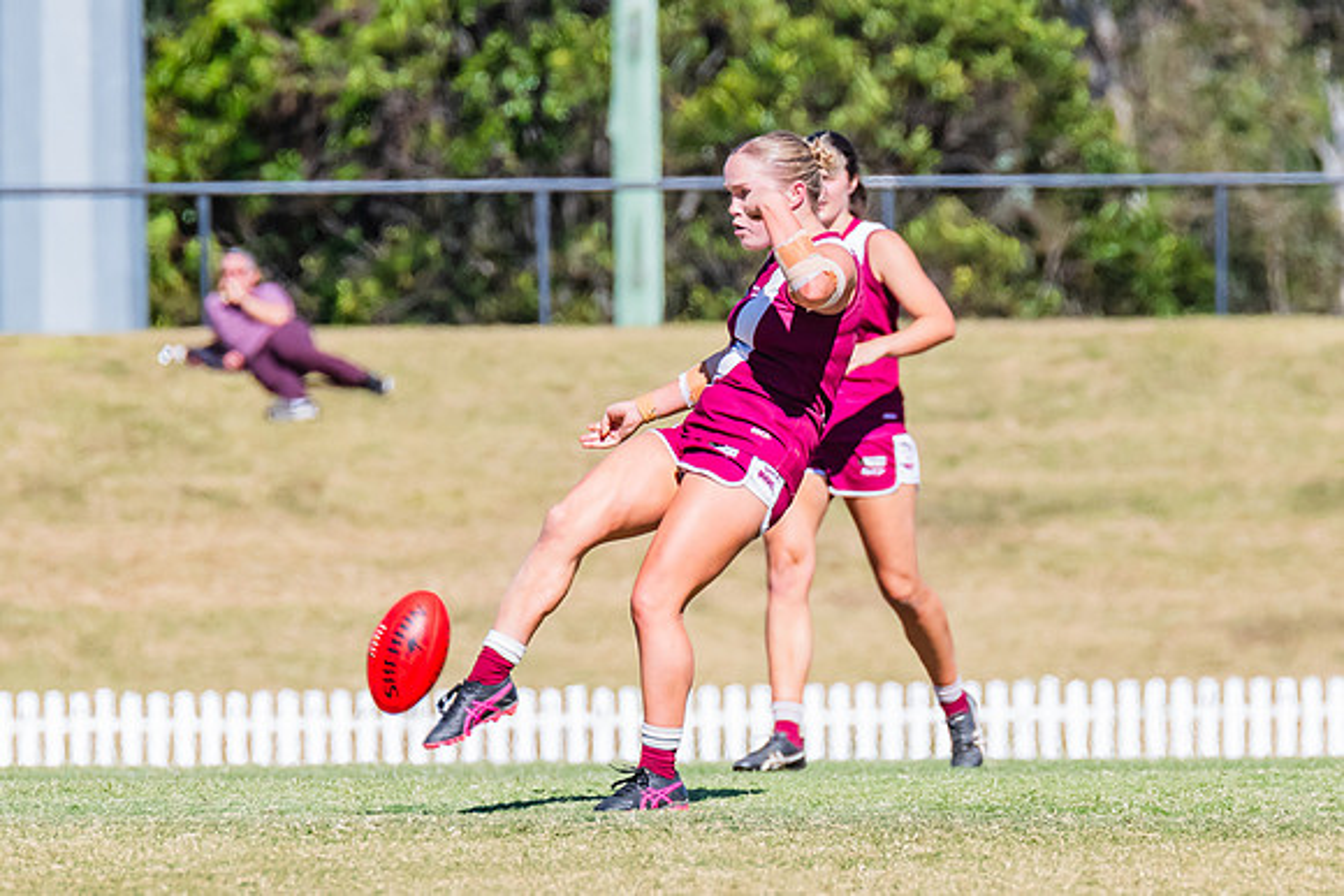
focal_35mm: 845
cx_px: 835
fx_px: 31559
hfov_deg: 2.4
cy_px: 443
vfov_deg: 1.6
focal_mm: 420
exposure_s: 1/1600
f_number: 10
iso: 800
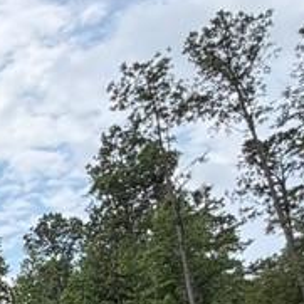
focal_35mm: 70
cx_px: -373
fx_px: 696
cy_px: 422
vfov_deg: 21.6
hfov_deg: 16.0
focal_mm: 2.22
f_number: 2.2
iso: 40
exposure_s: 1/651
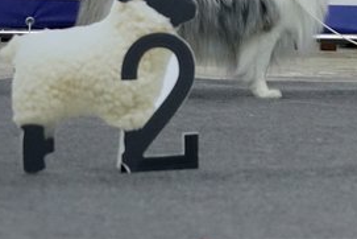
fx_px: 2282
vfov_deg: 5.9
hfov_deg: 8.8
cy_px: -90
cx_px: 490
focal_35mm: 230
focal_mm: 28.47
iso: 1250
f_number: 2.8
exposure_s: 1/125
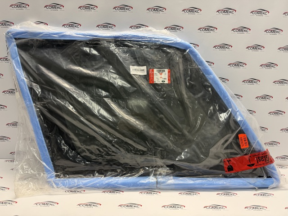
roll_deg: -1.7
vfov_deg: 56.8
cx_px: 144
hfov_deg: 71.6
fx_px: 200
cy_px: 108
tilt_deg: -12.4
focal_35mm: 24
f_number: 1.78
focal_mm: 6.76
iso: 80
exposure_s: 1/121
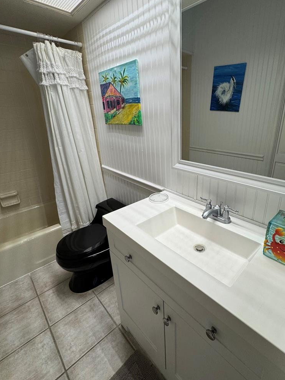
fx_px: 187
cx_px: 170
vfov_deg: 90.9
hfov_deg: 74.0
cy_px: 180
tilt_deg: -19.5
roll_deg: +0.9
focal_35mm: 17
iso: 80
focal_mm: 2.22
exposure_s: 1/120
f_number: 2.2
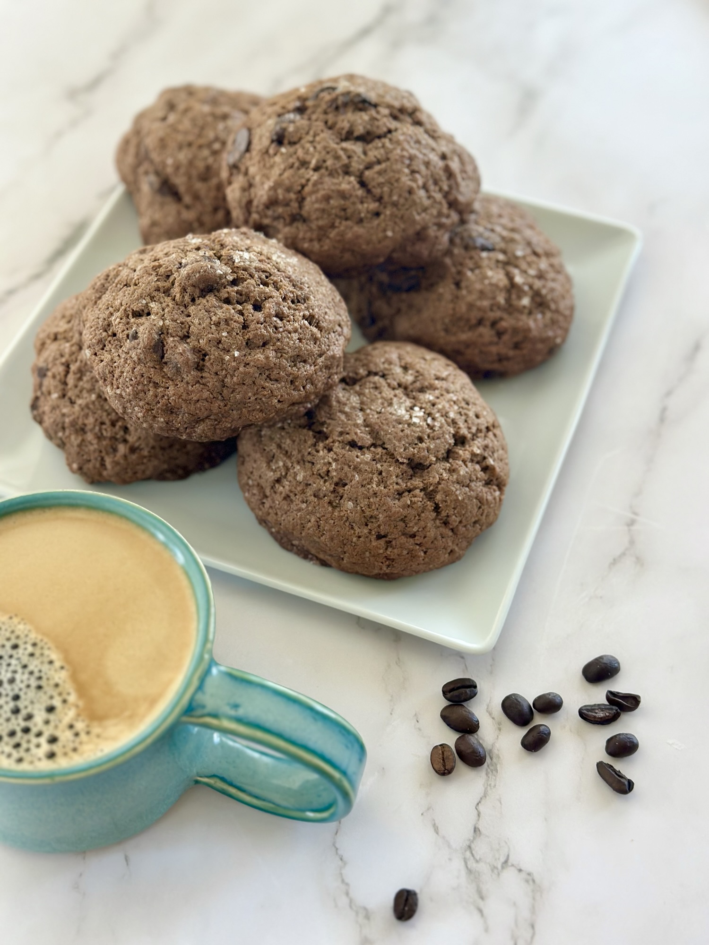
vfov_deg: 39.7
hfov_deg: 30.3
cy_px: 472
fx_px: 1311
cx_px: 354
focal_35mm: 48
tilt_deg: -55.4
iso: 125
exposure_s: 1/102
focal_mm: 6.86
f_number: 1.78
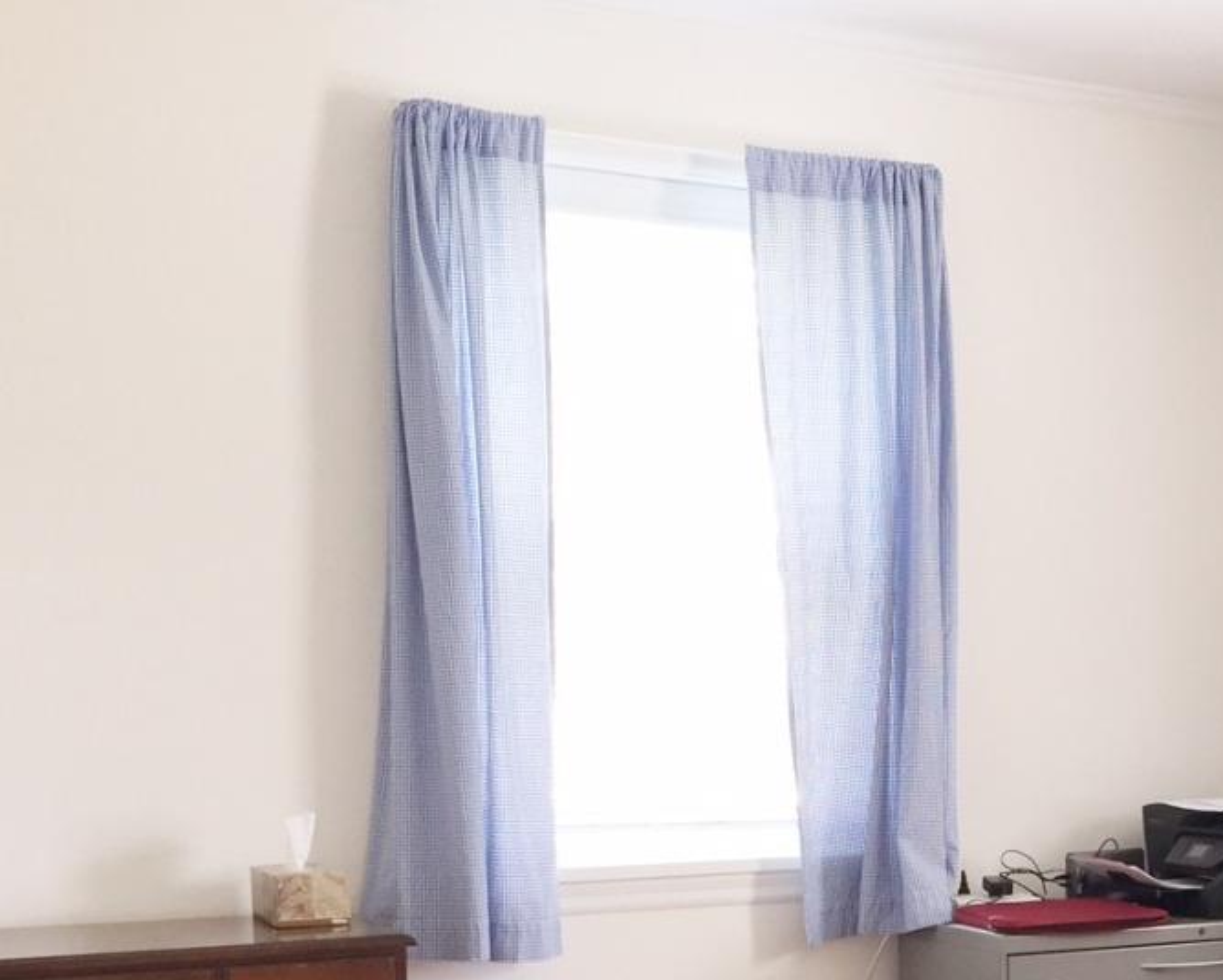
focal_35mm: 61
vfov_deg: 24.1
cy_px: 945
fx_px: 2209
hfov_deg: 29.8
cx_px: 1069
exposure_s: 1/30
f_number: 2.2
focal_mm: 4.15
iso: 32
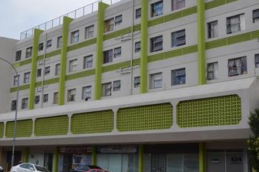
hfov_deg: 39.6
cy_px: 82
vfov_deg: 26.9
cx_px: 134
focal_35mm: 50
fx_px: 359
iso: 125
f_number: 8
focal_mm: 28
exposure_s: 1/250
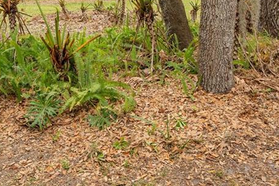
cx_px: 137
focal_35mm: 56
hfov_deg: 35.6
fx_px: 434
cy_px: -35
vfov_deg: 22.4
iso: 100
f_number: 8
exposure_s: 1/30
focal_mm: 16
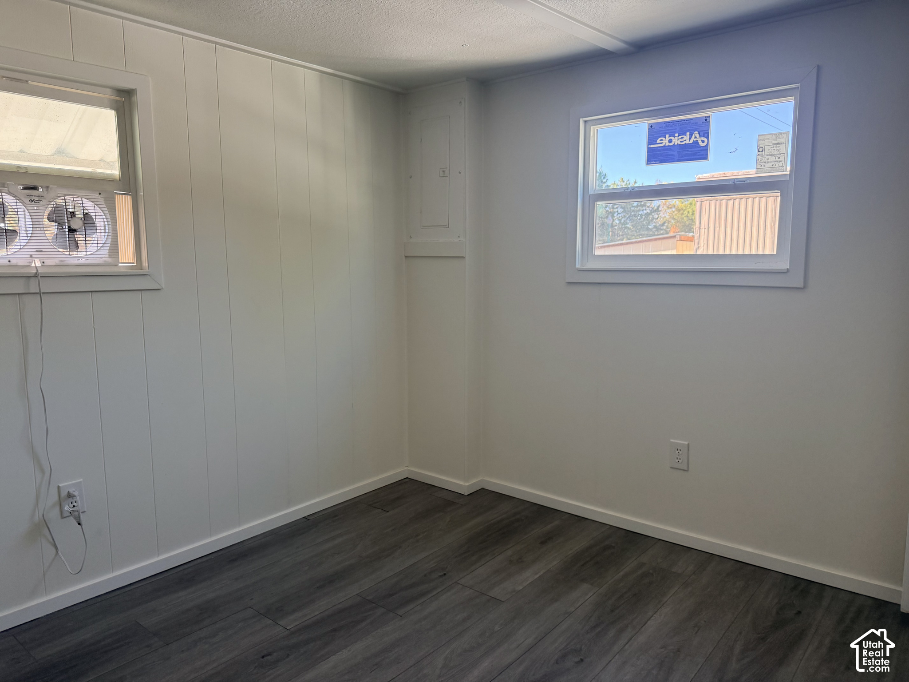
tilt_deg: -5.9
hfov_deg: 71.6
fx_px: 630
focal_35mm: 24
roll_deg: +0.7
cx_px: 454
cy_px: 341
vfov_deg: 56.8
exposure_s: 1/172
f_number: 1.78
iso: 200
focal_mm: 6.76
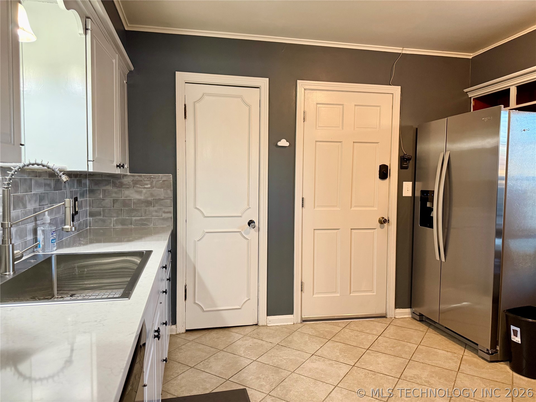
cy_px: 201
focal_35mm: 24
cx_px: 268
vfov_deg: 56.8
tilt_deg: -2.6
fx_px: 372
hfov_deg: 71.6
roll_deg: -0.5
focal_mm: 6.76
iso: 400
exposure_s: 1/60
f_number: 1.78
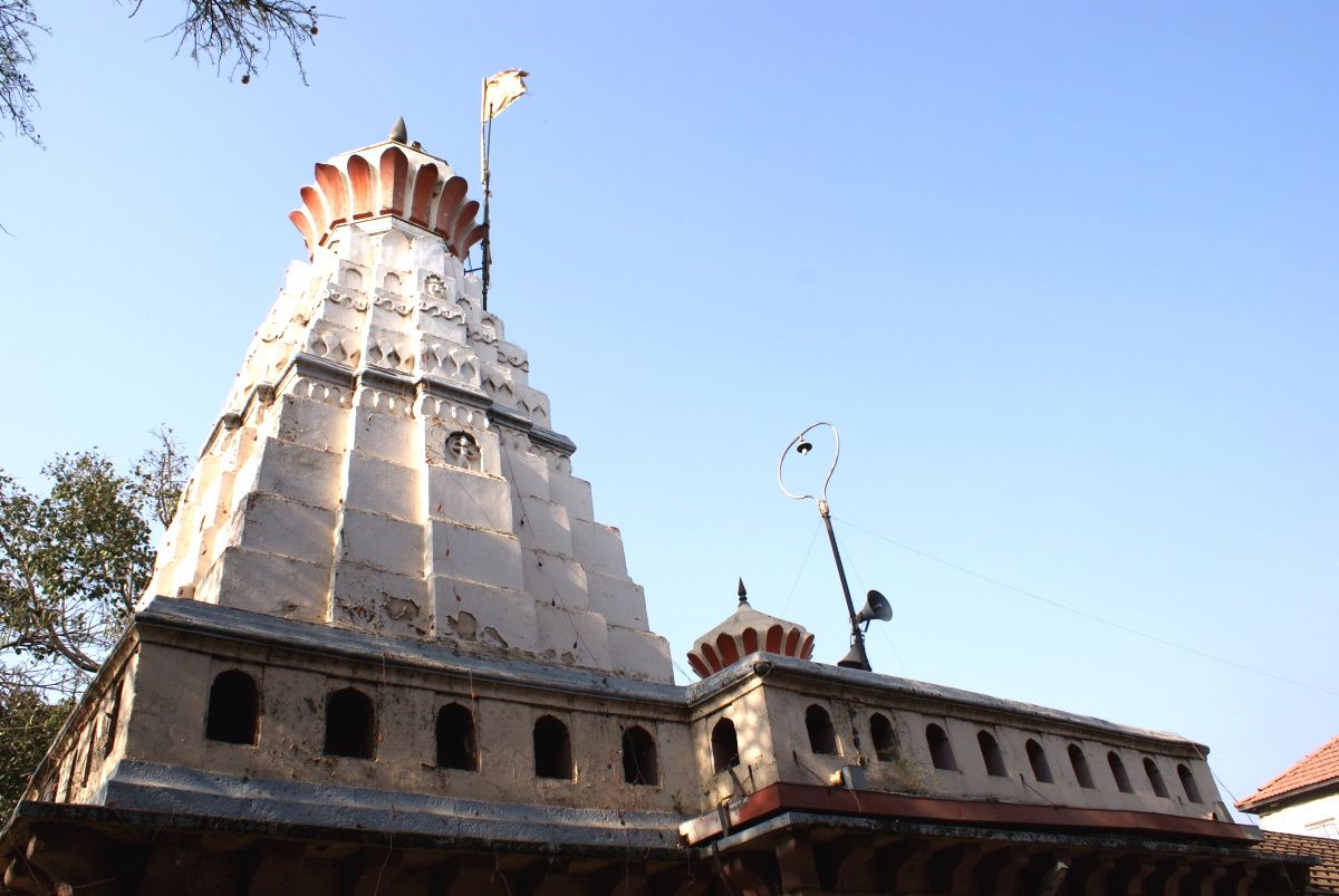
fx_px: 1005
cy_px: 448
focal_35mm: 27
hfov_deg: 67.3
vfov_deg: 48.0
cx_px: 670
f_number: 10
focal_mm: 18
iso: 100
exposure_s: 1/160
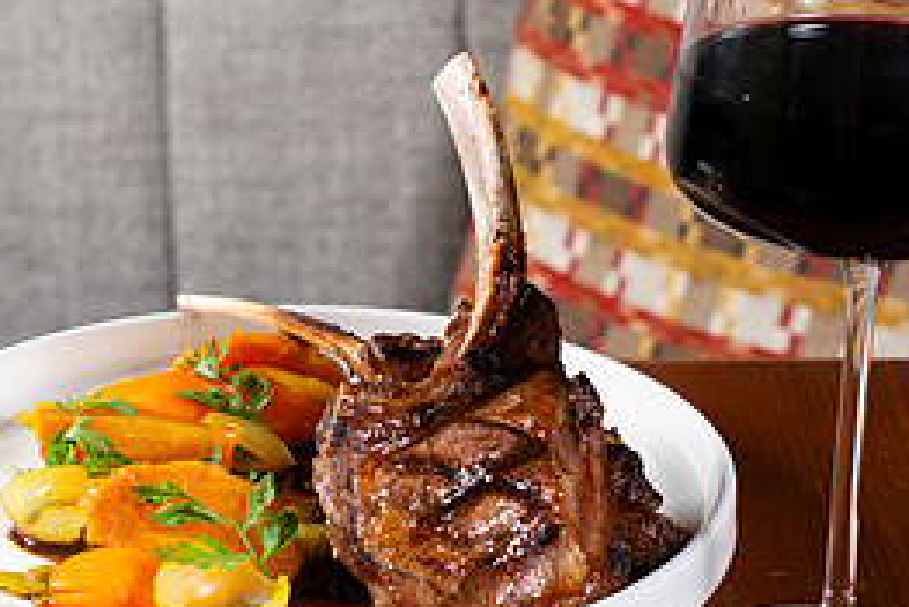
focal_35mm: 115
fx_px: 2905
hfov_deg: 17.7
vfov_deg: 11.9
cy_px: 387
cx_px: 312
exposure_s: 1/200
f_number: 5.6
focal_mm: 50
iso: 200
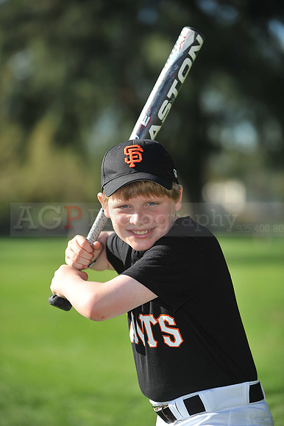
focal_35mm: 200
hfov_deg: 6.9
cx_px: 142
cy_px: 213
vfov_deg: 10.3
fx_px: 2369
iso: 200
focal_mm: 200
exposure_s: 1/1600
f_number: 4
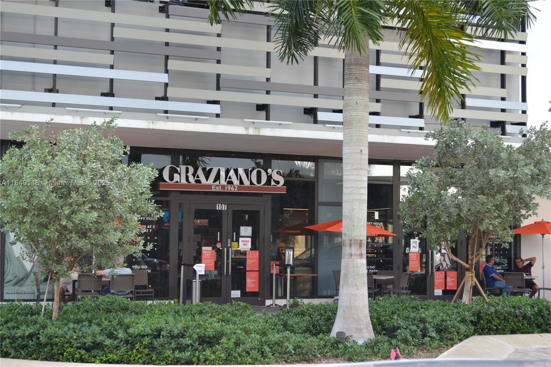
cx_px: 276
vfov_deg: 22.6
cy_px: 184
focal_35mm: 60
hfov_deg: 33.4
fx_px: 918
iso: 250
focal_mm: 40
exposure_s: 1/125
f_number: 5.6
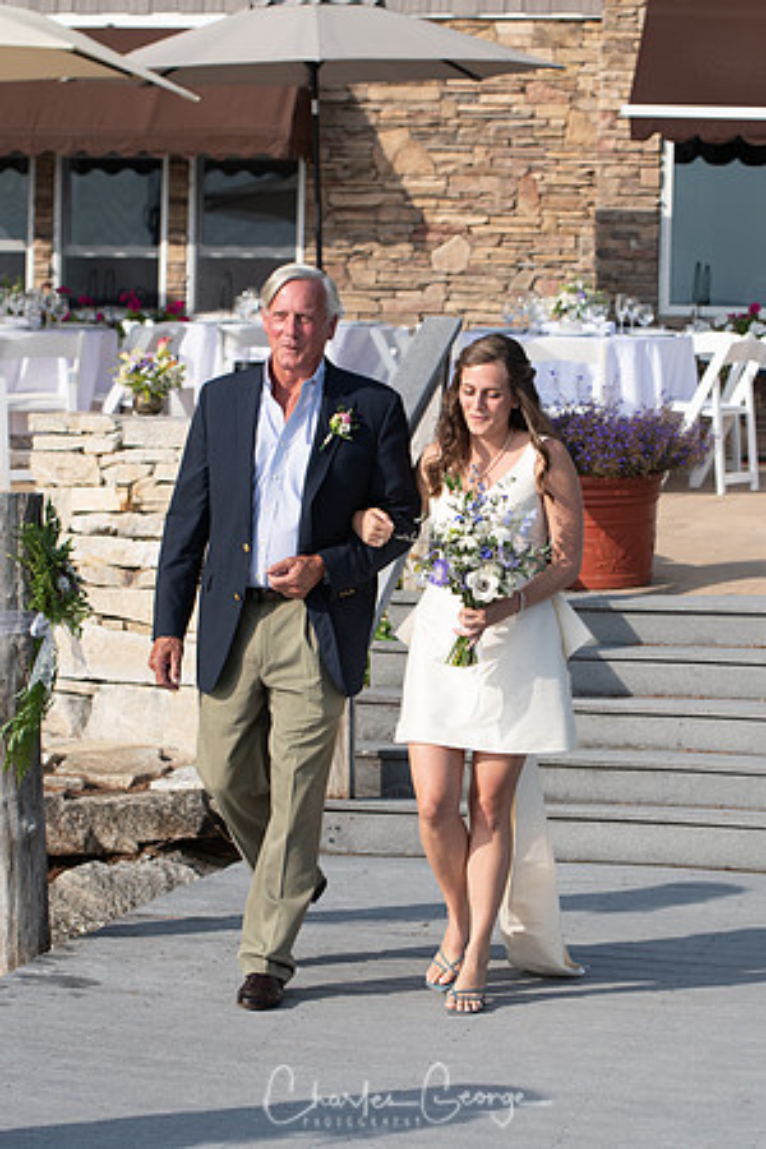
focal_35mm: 105
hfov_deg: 13.0
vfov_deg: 19.5
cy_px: 574
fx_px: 3351
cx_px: 383
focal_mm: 70
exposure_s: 1/1600
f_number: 4
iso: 200
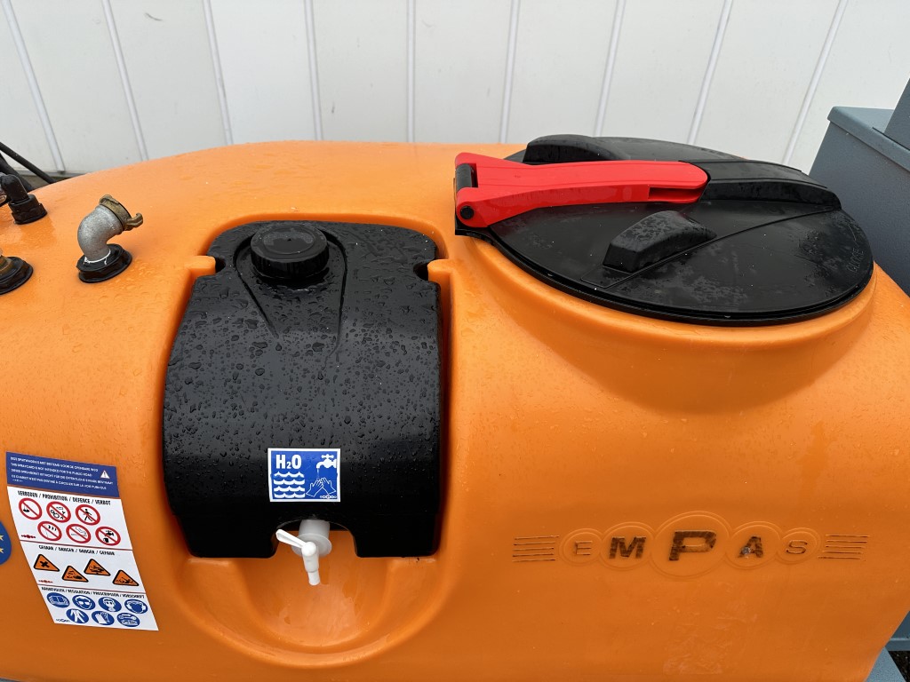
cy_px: 341
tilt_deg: -34.9
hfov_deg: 71.6
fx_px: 631
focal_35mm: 24
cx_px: 455
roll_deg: -3.2
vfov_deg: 56.8
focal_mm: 6.86
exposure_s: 1/429
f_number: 1.78
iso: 80
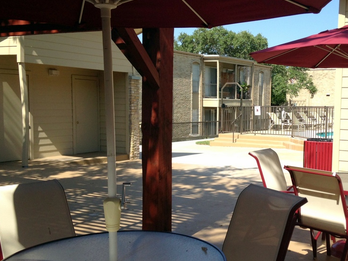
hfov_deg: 40.8
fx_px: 462
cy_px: 142
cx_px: 231
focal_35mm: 46
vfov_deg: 31.5
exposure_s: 1/1106
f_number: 2.4
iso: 64
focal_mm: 4.13
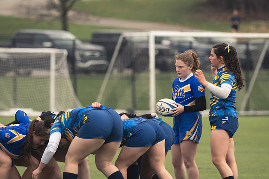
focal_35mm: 630
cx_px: 134
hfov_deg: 3.3
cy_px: 90
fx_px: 4705
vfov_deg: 2.2
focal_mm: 420
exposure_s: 1/800
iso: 450
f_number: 6.3
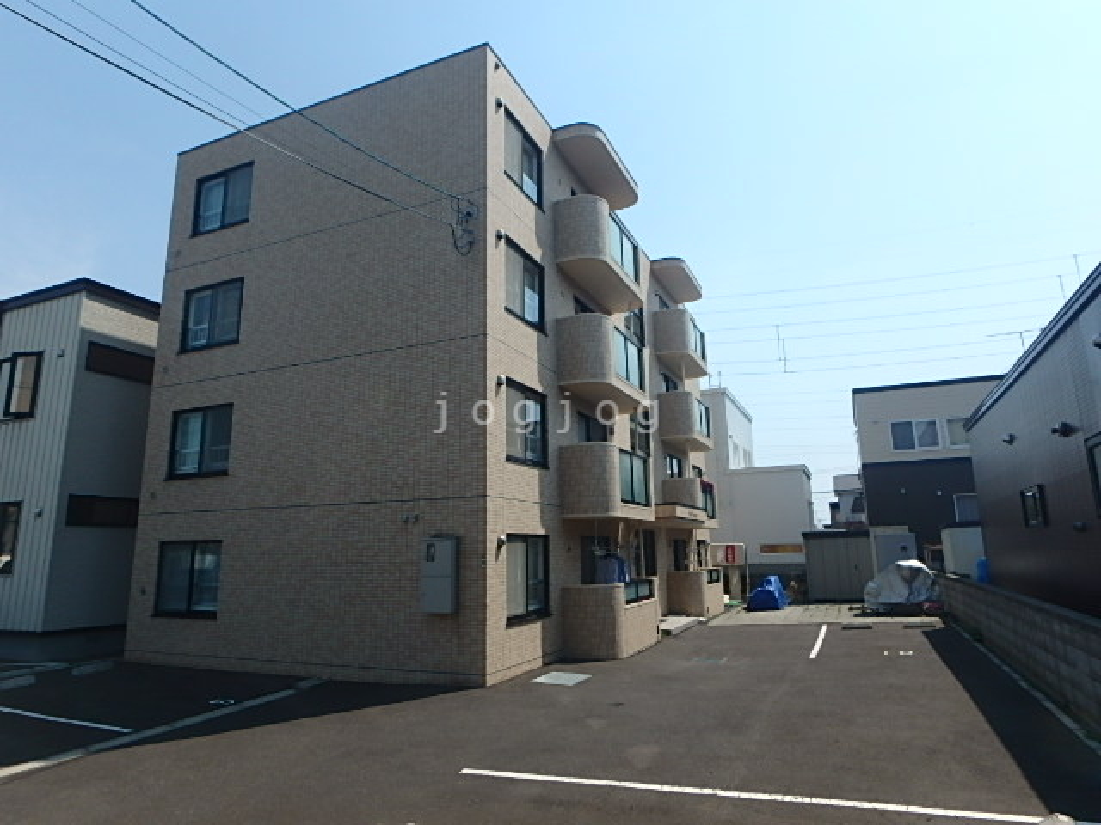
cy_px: 412
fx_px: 668
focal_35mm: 21
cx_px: 550
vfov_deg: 63.4
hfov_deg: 79.0
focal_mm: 3.7
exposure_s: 1/640
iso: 125
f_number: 6
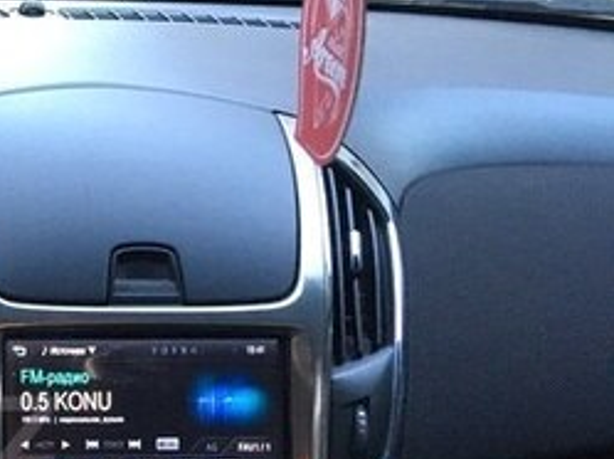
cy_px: 433
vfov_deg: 18.7
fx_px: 1364
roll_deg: -4.7
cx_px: -197
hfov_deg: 22.5
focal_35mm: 77
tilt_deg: -26.5
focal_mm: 4.15
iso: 200
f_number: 2.2
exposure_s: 1/25
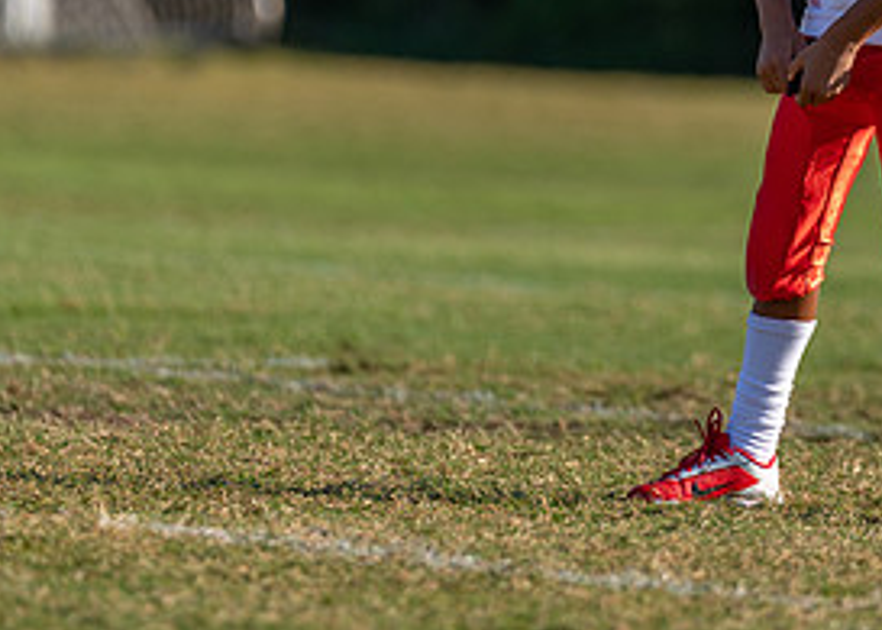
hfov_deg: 3.2
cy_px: -25
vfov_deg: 2.3
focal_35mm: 630
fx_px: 15781
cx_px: 814
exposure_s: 1/2000
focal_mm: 200
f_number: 2.8
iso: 100
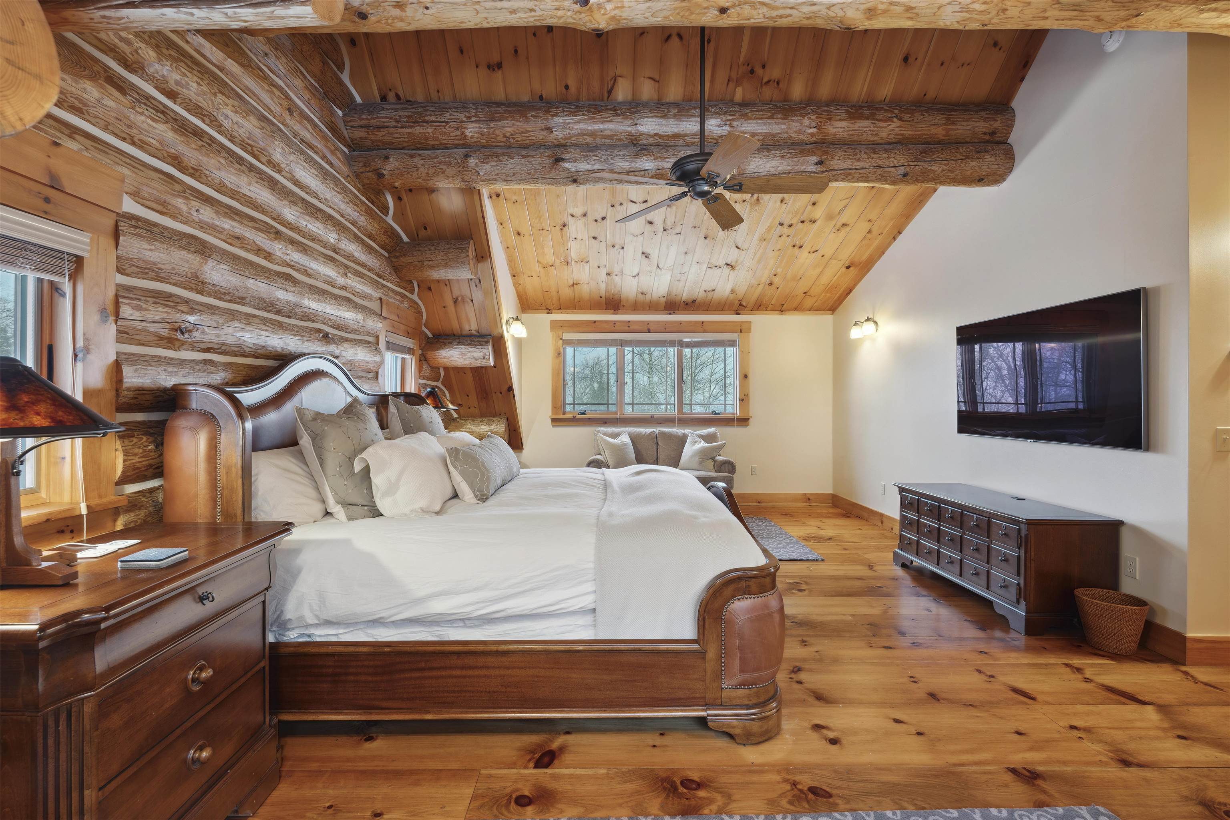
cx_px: 615
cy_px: 410
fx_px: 547
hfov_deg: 96.7
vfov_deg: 73.7
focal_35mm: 16
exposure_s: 1/2
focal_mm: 16
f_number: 8
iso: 250
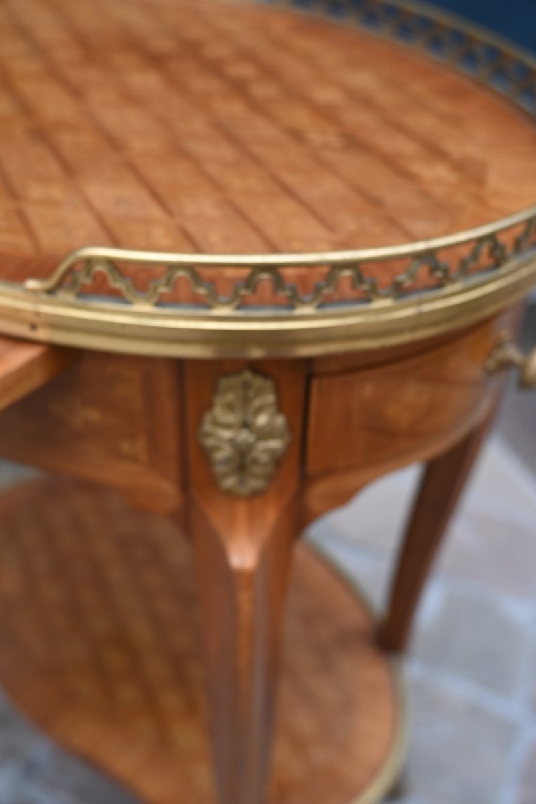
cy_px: 402
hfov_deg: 34.2
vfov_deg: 49.6
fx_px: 871
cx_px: 268
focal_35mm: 39
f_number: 4
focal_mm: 26
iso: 250
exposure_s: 1/250
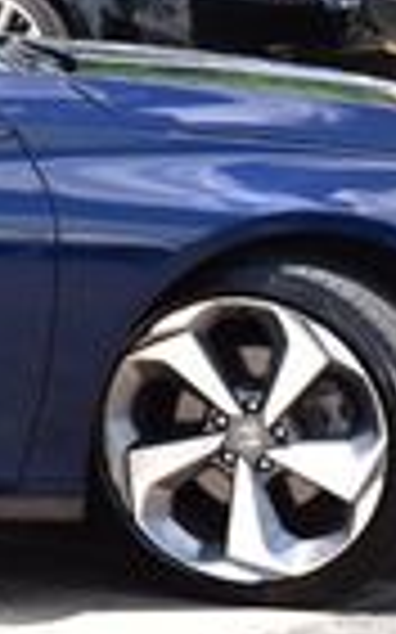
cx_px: -738
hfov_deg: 4.6
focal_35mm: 277
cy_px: -81
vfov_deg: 7.5
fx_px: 4788
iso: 400
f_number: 10
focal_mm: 40
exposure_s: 1/320
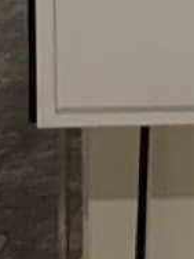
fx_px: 1323
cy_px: -422
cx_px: 521
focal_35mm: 177
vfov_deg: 9.5
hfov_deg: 7.6
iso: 320
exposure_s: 1/40
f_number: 1.8
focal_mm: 4.2
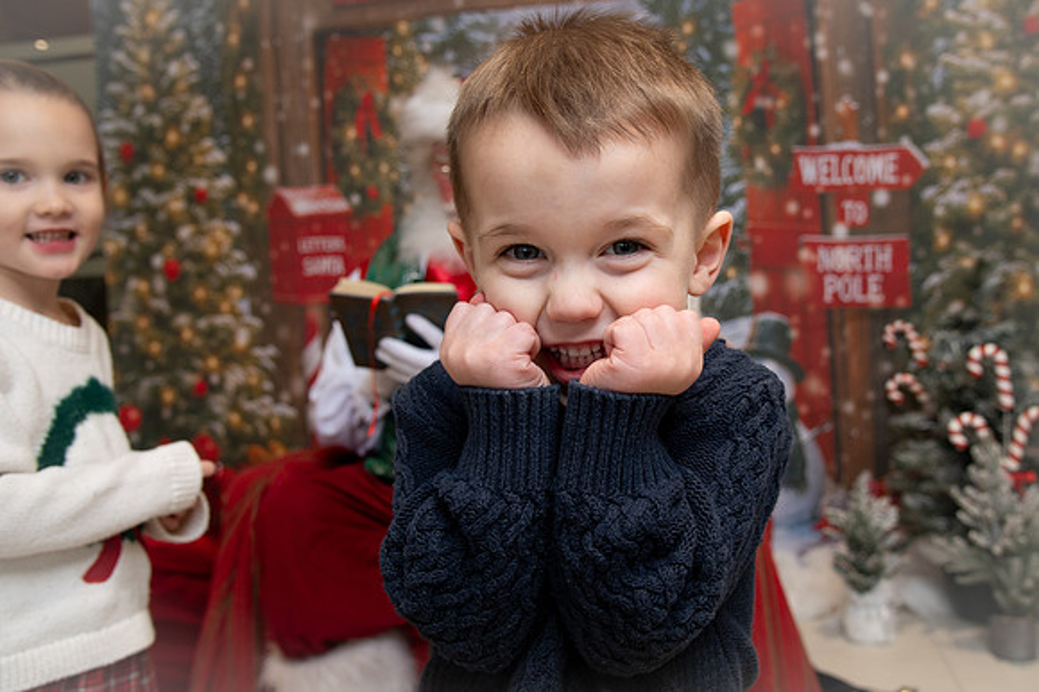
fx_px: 1005
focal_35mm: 35
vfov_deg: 38.0
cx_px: 590
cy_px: 350
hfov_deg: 54.5
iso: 1000
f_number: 5
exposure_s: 1/200
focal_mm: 30
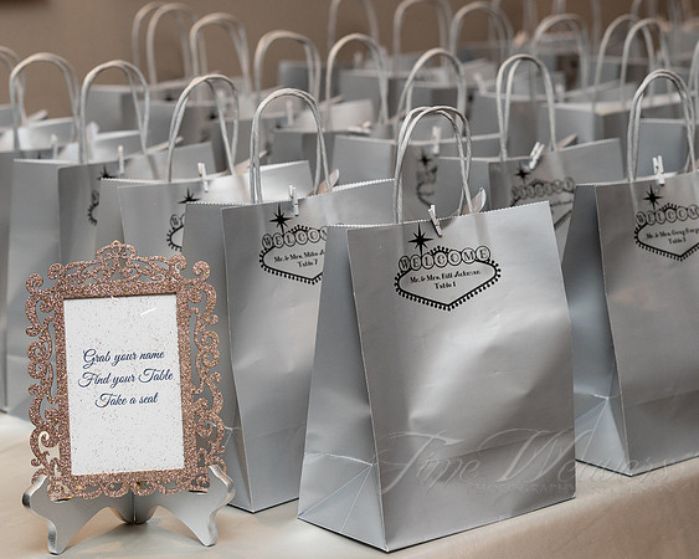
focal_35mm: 92
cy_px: 260
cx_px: 395
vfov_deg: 16.6
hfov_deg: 20.7
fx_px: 1911
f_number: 4
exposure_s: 1/250
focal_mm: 70
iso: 1000
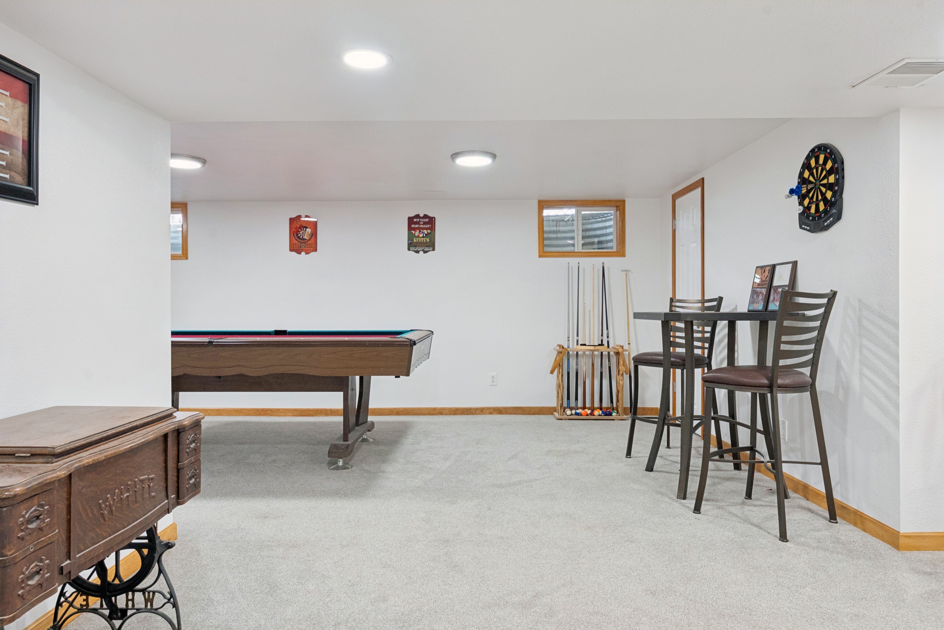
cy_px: 315
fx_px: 603
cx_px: 472
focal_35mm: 23
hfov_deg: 76.1
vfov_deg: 55.2
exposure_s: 1/15
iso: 640
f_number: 9
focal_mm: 23
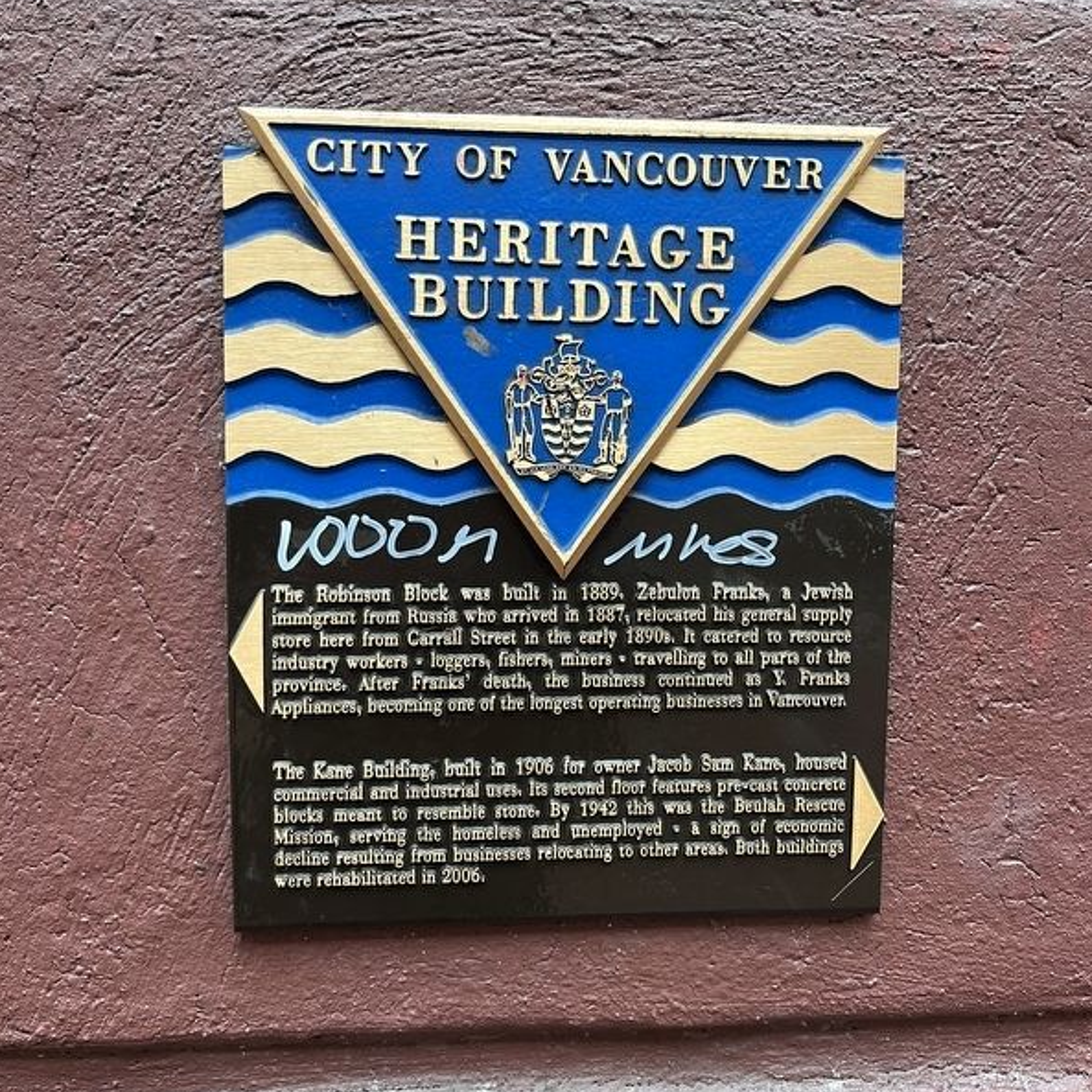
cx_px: 541
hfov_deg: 52.5
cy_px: 425
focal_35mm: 31
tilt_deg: -5.4
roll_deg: -1.1
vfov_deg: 52.1
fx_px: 1106
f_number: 1.6
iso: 80
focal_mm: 5.1
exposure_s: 1/60
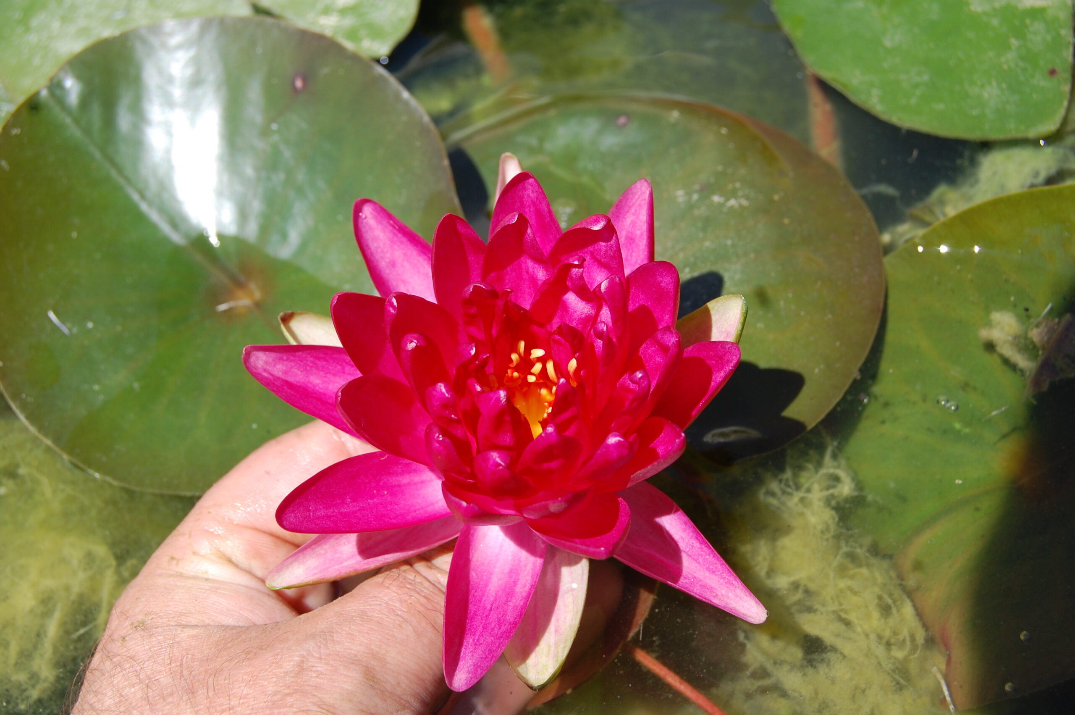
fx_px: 1701
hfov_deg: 35.1
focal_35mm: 57
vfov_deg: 23.7
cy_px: 358
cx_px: 538
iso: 200
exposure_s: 1/320
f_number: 9
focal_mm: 38
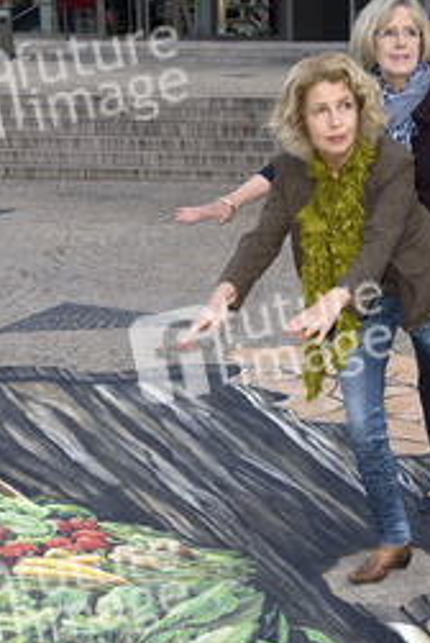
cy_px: 471
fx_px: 1251
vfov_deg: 28.4
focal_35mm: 70
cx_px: 337
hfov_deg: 19.3
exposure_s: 1/320
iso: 400
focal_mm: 44
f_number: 7.1
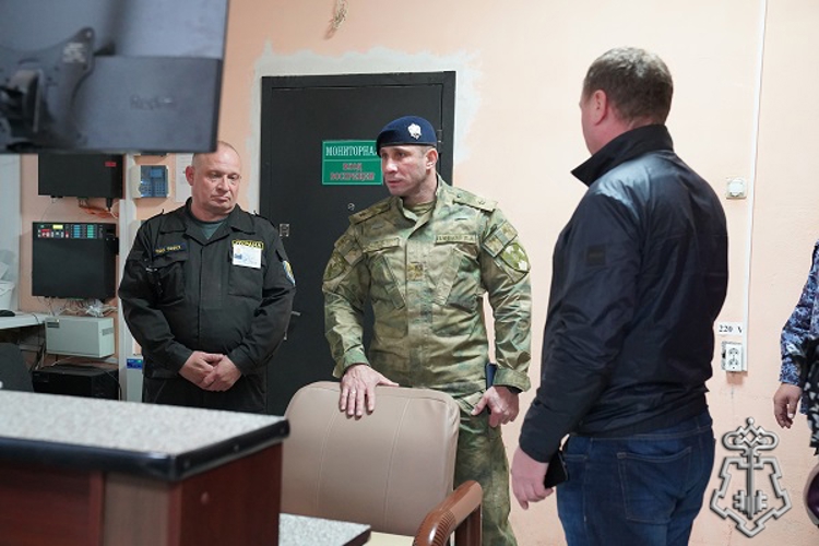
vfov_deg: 30.5
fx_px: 1001
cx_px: 410
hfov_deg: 44.5
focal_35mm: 44
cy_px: 273
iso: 6400
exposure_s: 1/160
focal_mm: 44
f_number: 4
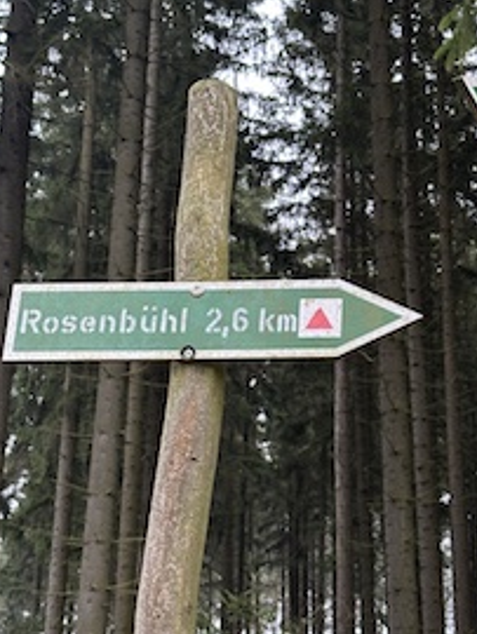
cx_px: 331
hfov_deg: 20.7
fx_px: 1302
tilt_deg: +22.9
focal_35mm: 71
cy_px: 317
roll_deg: -1.1
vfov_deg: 27.4
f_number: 1.78
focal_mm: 6.86
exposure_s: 1/52
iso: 250
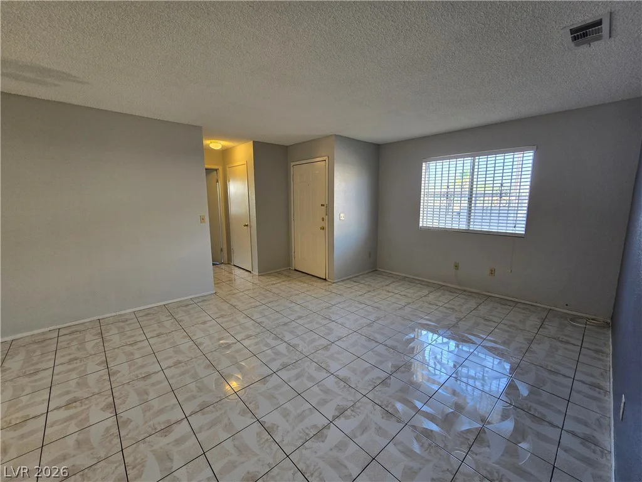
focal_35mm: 13
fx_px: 241
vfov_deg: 89.9
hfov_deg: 106.2
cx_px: 321
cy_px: 241
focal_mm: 2.2
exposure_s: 1/60
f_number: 2.2
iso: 80
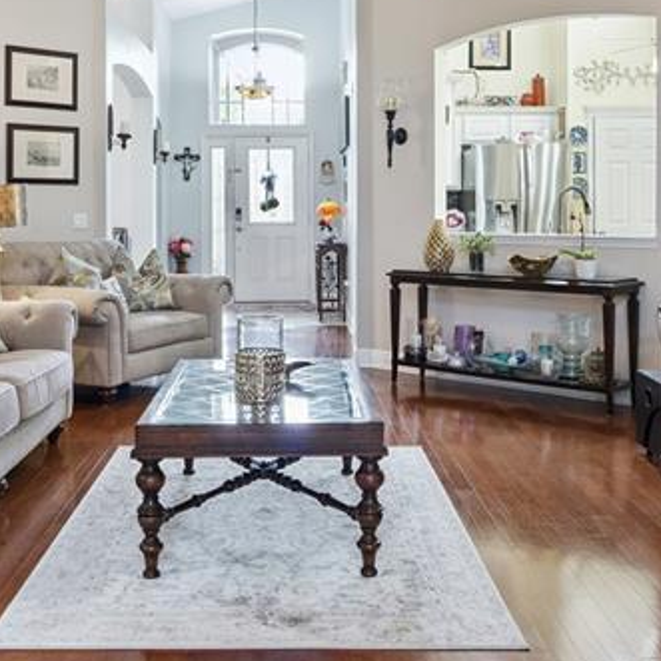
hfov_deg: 39.9
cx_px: 284
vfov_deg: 39.4
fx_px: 907
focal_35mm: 42
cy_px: 204
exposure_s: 1/10
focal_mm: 16
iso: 800
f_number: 10
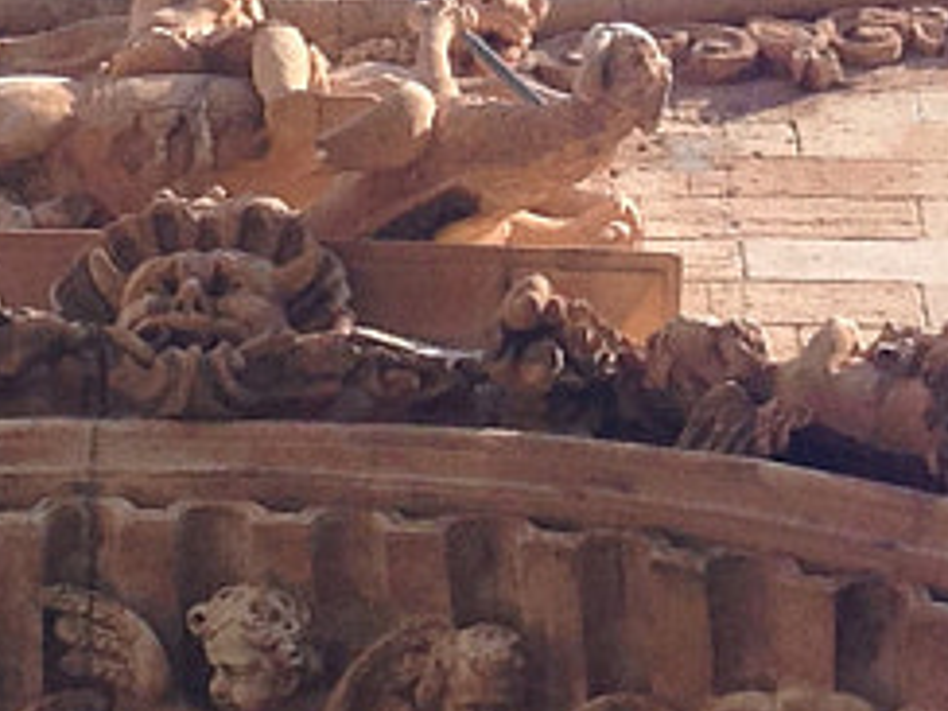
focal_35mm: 216
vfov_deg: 6.8
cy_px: -443
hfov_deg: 9.1
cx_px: 124
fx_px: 5915
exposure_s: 1/1595
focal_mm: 4.12
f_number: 2.4
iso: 50
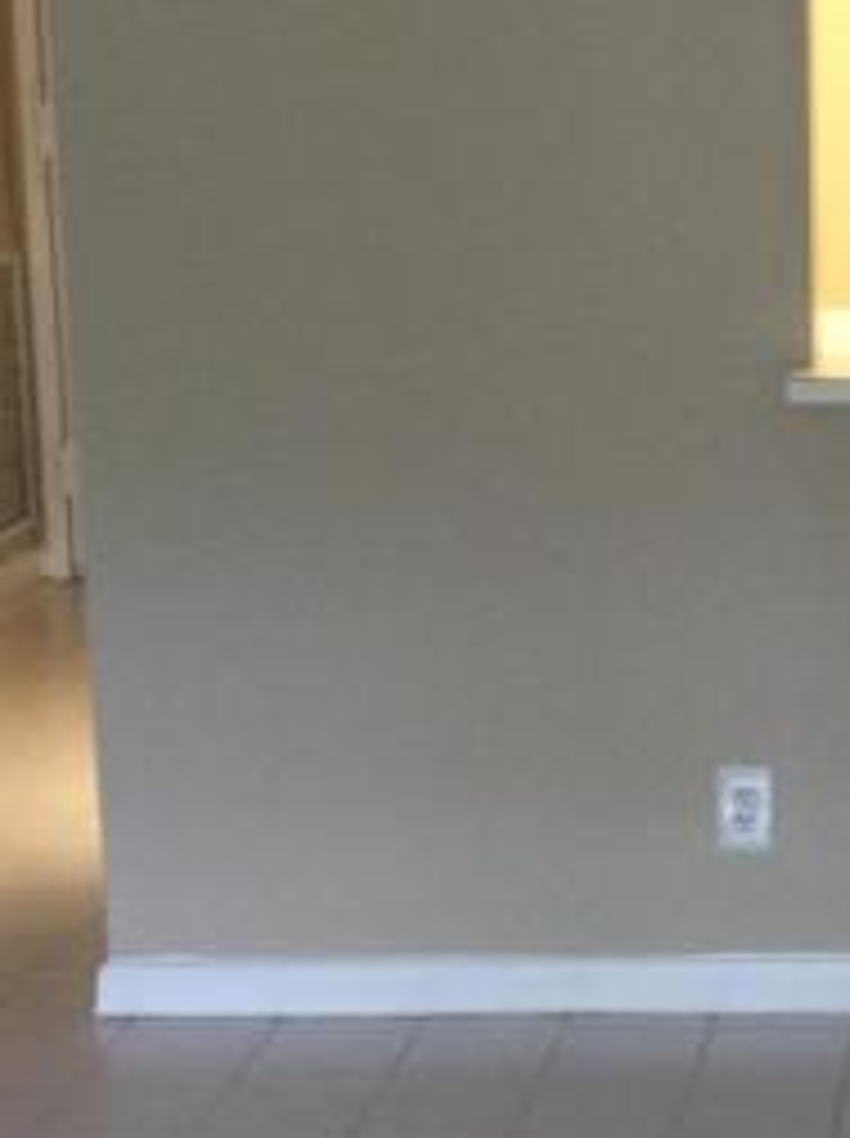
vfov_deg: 21.5
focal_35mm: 91
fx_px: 2987
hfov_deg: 15.4
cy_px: 468
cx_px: 1100
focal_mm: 3.3
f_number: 2.4
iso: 64
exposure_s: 1/24
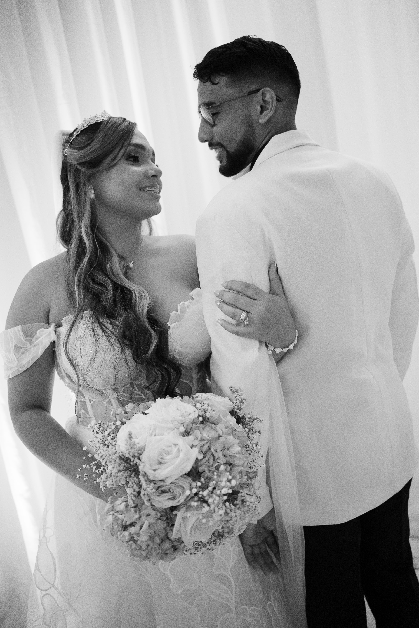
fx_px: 489
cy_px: 314
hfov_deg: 46.4
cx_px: 210
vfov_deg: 65.5
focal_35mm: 28
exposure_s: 1/250
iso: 800
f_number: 2.8
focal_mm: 28
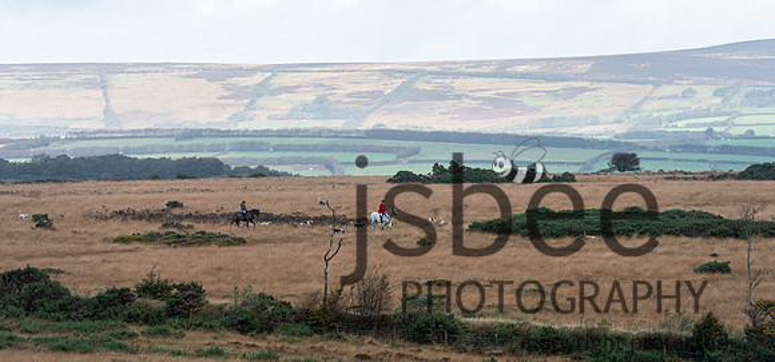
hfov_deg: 10.2
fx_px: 4343
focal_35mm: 220
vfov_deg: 4.8
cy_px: 214
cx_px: 387
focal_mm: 200
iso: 400
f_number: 6.3
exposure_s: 1/1250
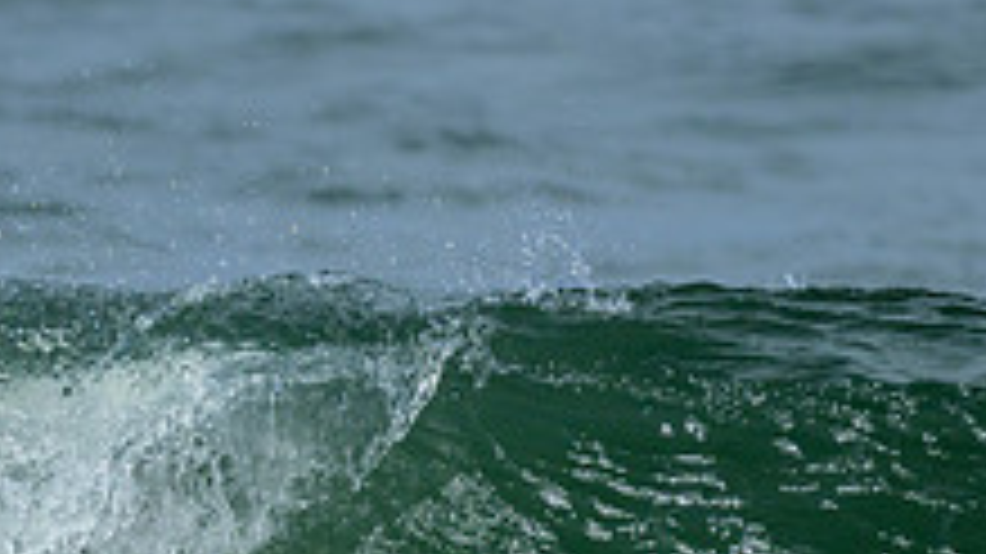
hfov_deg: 0.7
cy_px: 733
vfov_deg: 0.4
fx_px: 79608
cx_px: -278
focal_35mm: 3046
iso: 220
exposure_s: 1/2500
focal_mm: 800
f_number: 6.3
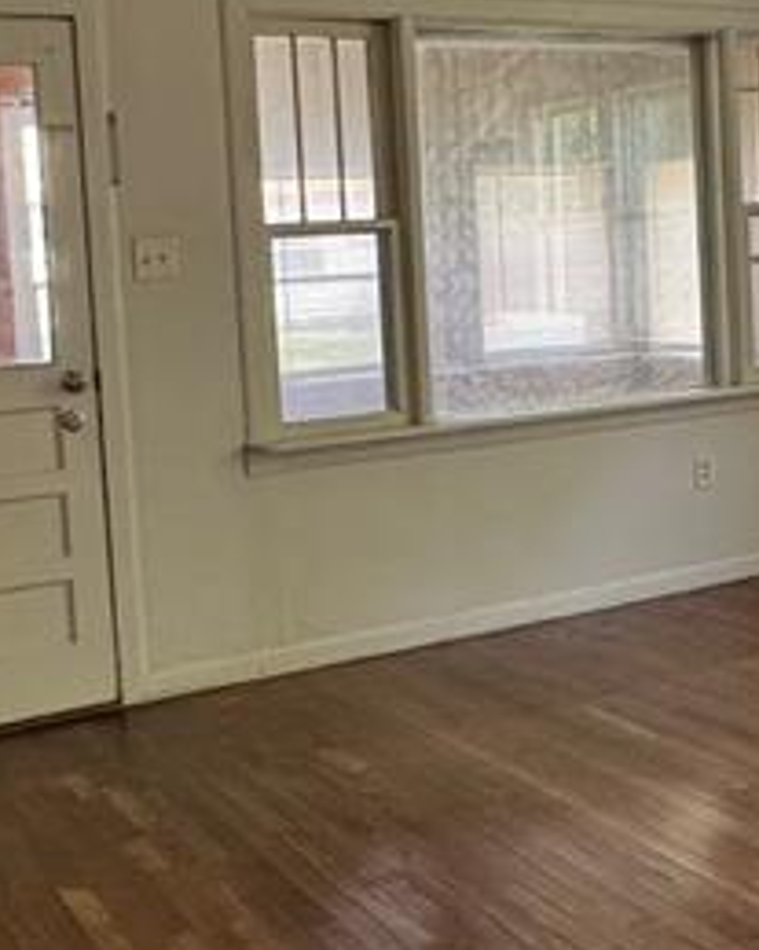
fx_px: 1517
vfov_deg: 34.5
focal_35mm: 54
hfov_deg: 27.6
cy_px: 323
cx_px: 601
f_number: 2.2
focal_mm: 2.22
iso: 320
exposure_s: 1/120
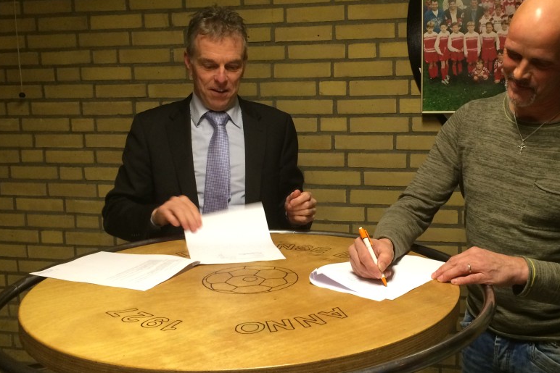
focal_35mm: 40
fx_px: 622
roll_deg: +1.9
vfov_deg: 33.4
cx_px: 342
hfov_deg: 48.1
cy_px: 168
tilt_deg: -7.7
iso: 200
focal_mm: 4.15
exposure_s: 1/33
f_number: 2.2
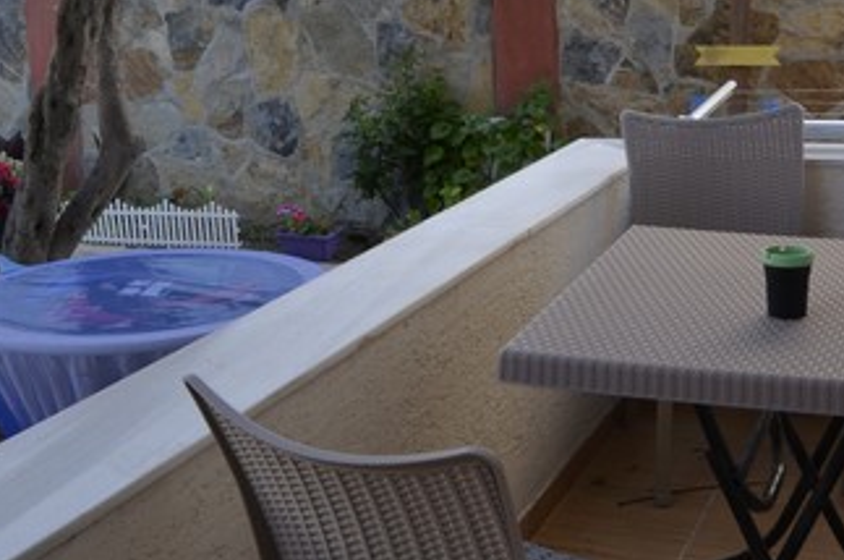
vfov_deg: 23.5
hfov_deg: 35.0
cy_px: 154
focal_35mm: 57
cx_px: 486
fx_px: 1334
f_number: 8
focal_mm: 12
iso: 200
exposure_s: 1/250
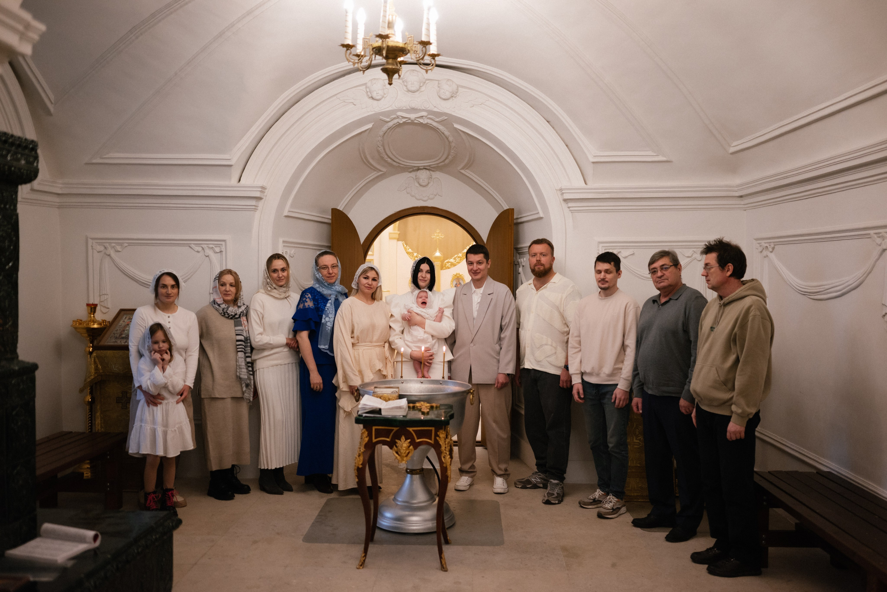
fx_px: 863
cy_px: 296
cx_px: 444
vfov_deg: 37.9
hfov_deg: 54.4
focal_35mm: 35
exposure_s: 1/250
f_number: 1.8
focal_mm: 35
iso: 1000
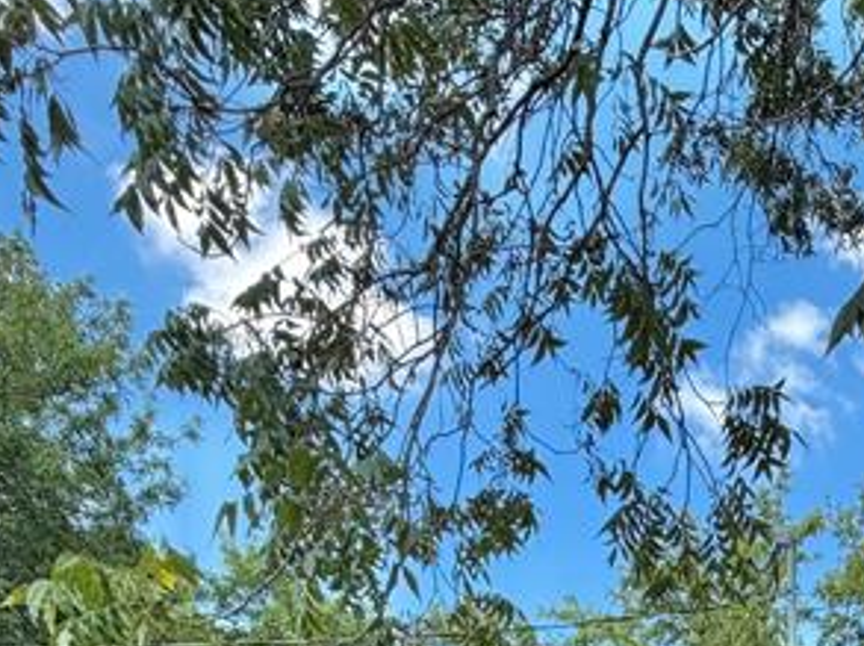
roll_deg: -0.1
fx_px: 1222
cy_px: 1086
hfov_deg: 36.7
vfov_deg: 21.8
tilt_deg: -1.6
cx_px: 767
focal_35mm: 49
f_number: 2.2
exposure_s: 1/502
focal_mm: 2.22
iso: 40
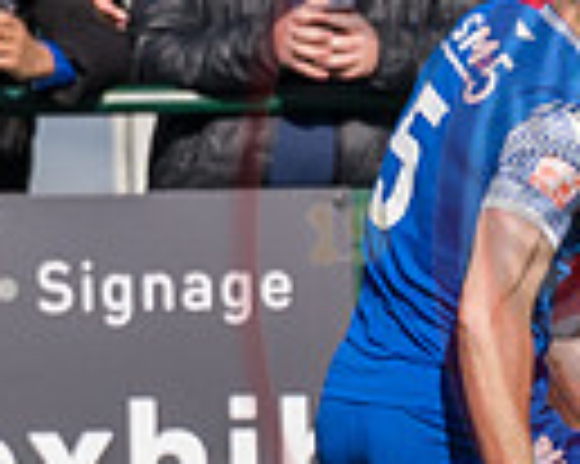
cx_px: 835
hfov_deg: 0.8
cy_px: 923
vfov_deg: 0.6
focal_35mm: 2403
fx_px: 41218
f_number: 4
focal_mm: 200
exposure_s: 1/2000
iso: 100
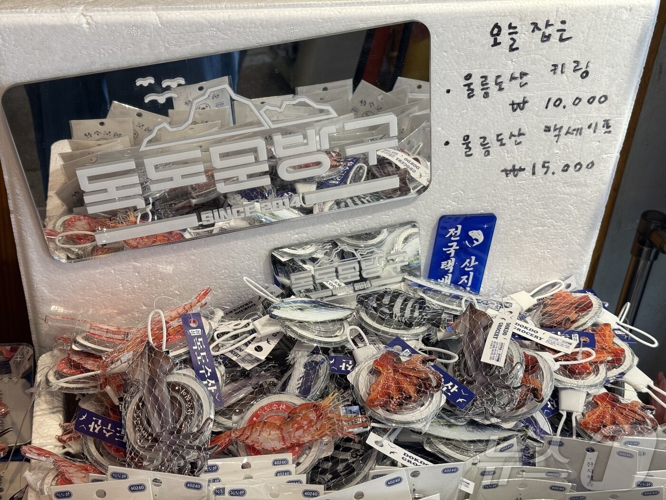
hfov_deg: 39.7
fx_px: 924
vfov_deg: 30.3
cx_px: 333
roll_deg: -6.4
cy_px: 250
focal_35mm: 48
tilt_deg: -29.8
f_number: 1.78
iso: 64
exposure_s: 1/121
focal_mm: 6.76
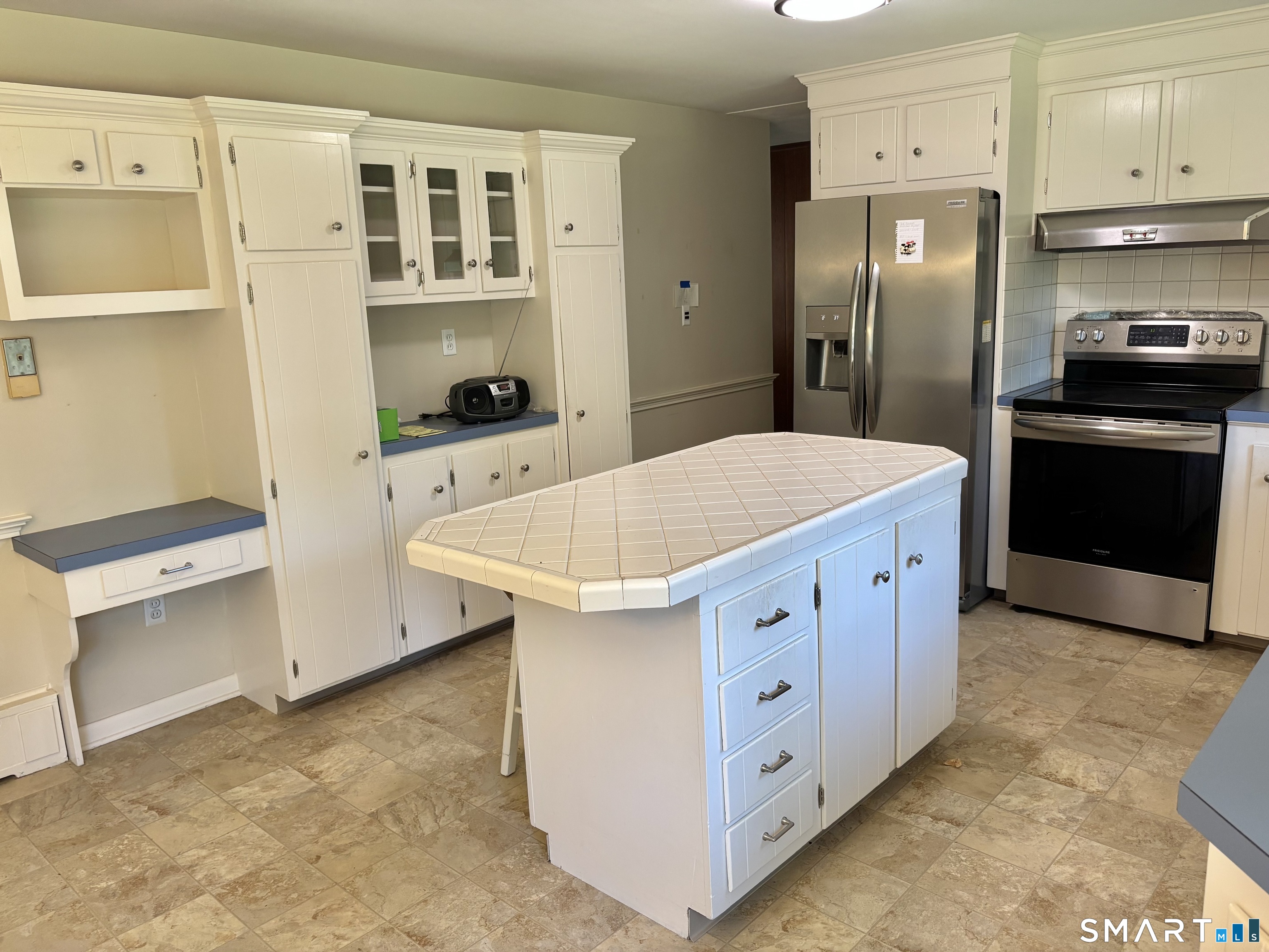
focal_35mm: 26
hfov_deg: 67.3
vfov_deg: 53.1
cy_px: 476
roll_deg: +1.6
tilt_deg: -11.9
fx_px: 953
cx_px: 634
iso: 125
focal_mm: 5.96
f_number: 1.6
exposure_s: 1/120
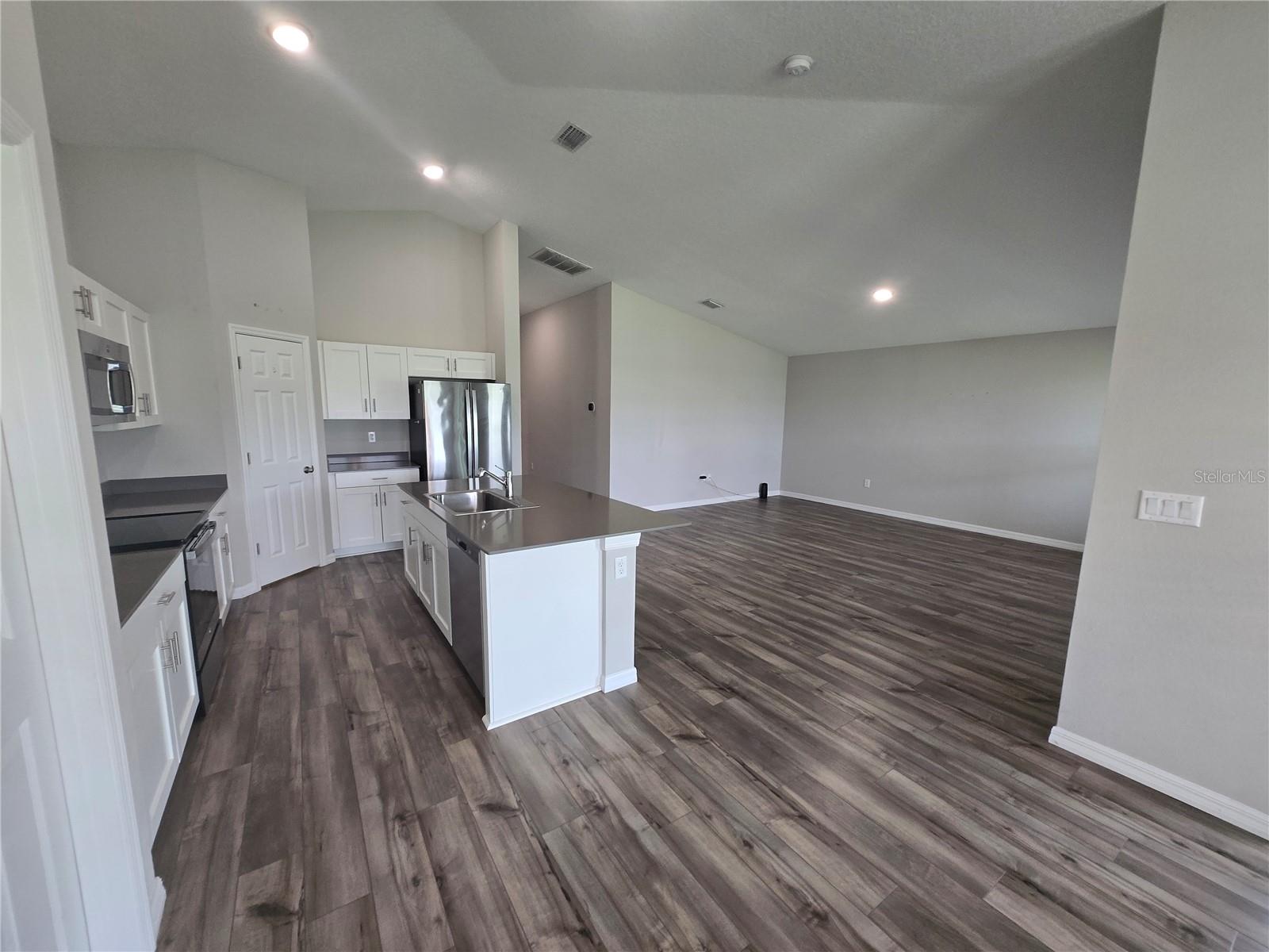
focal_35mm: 13
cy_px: 476
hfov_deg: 106.2
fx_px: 477
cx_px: 634
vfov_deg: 89.9
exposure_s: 1/60
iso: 125
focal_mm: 1.7
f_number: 2.2
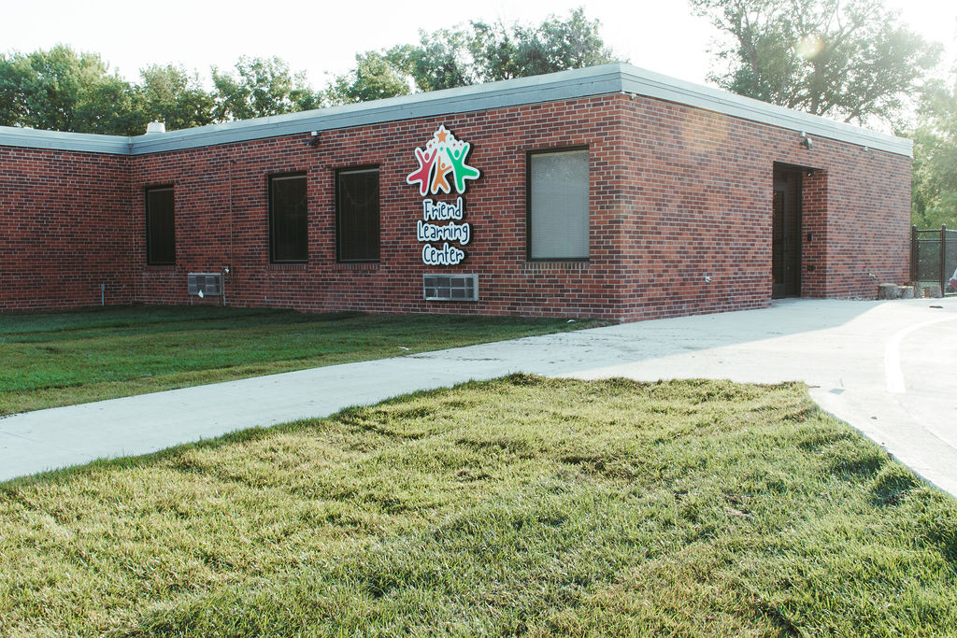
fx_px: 1037
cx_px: 478
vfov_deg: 34.2
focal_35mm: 39
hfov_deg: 49.5
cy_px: 319
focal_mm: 26
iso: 160
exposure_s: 1/160
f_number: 9
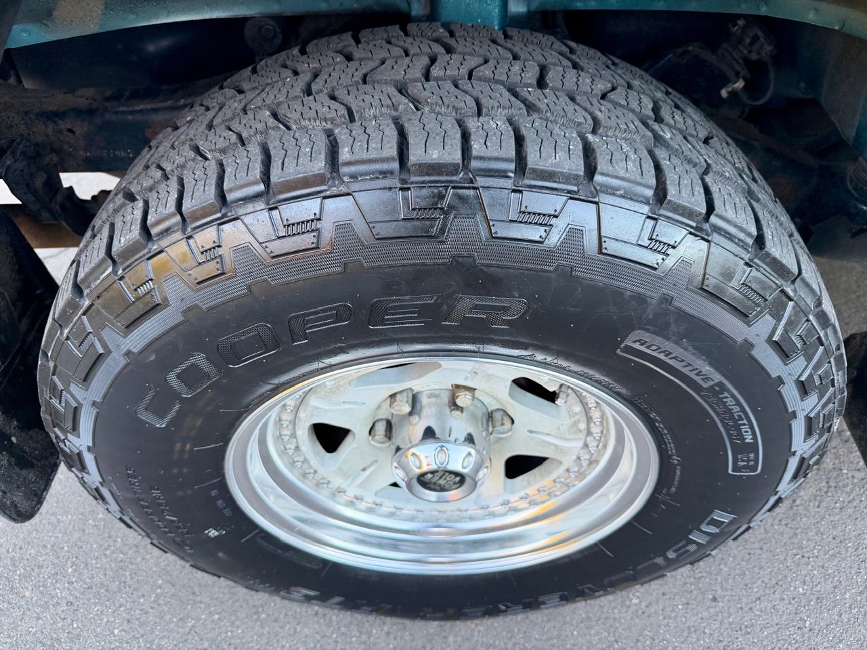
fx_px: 601
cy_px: 325
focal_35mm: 24
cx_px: 434
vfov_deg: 56.8
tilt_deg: -47.8
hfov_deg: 71.6
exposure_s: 1/93
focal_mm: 6.76
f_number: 1.78
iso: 200
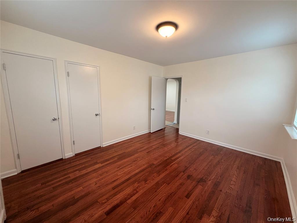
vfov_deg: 85.7
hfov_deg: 102.1
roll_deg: -0.1
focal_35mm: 14
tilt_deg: -9.2
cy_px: 112
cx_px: 148
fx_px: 120
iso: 160
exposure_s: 1/60
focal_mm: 2.22
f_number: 2.2
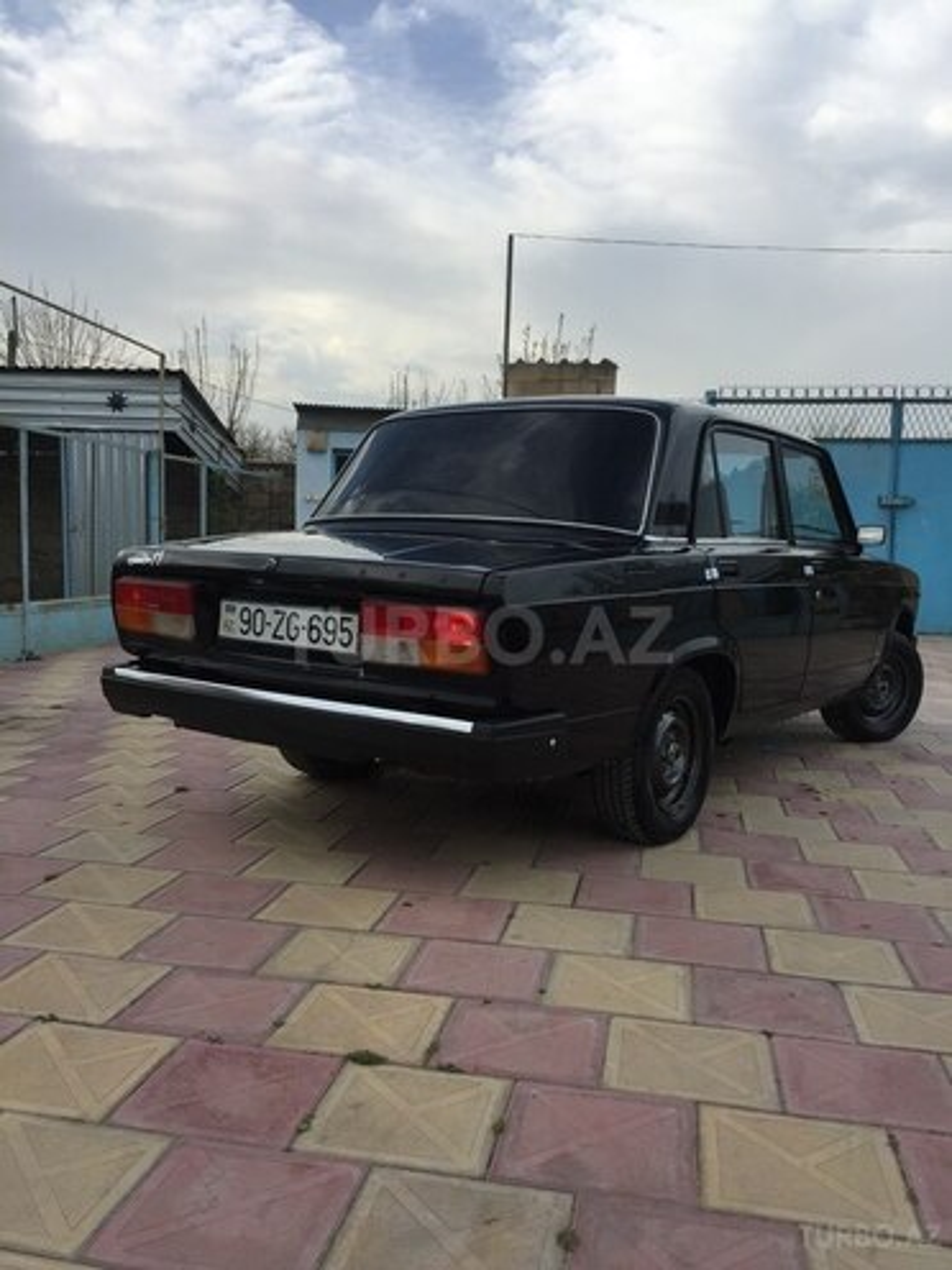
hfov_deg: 48.2
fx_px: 1063
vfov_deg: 61.7
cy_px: 635
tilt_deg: -2.6
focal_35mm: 29
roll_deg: -3.1
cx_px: 476
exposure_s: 1/719
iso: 32
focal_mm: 4.15
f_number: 2.2
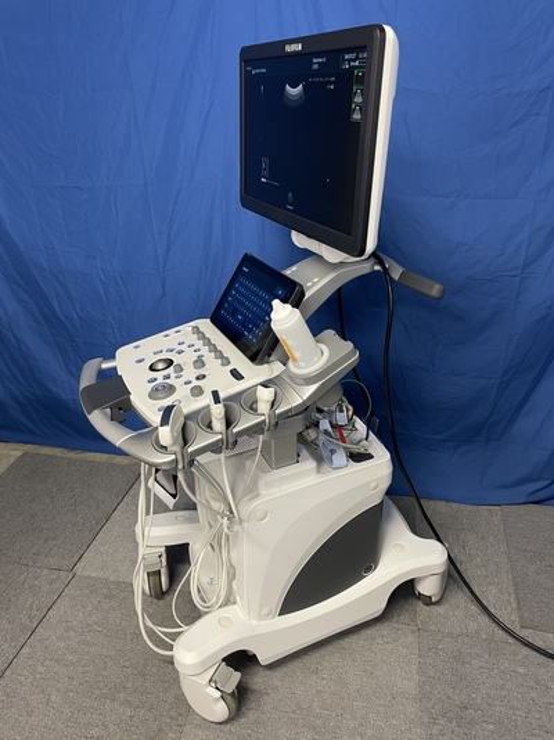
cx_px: 277
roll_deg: +1.9
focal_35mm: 26
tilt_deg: -26.2
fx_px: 555
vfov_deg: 67.3
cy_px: 370
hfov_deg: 53.0
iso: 200
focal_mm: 4.2
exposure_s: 1/50
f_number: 1.6
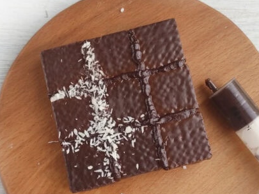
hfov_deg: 50.1
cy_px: 131
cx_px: 129
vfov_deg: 38.2
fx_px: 277
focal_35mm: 37
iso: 61
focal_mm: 5.4
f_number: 1.9
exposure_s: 1/120
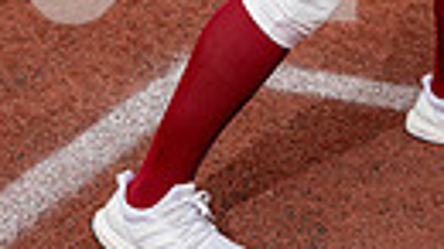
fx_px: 1495
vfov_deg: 8.8
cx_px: 413
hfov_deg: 16.6
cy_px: -321
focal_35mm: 127
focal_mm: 35
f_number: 5.6
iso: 80
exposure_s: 1/250
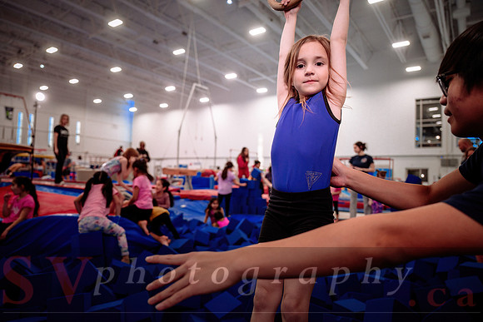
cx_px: 242
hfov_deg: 71.5
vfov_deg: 51.3
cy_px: 161
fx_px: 335
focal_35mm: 25
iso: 1600
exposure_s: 1/400
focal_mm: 25
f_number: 2.8
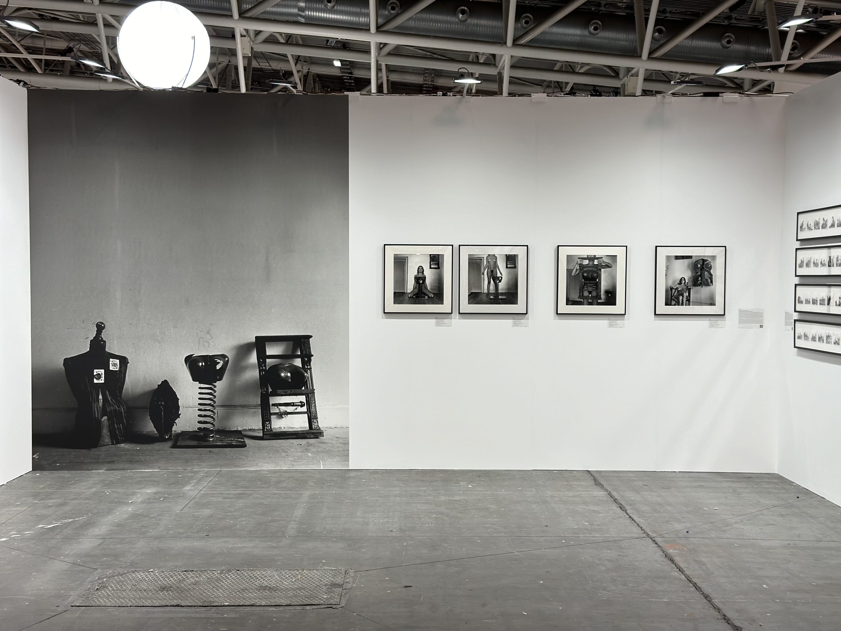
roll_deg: -0.8
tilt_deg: -1.6
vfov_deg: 30.3
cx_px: 420
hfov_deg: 39.7
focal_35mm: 48
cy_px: 316
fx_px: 1166
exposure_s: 1/192
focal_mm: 6.86
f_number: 1.78
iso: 80
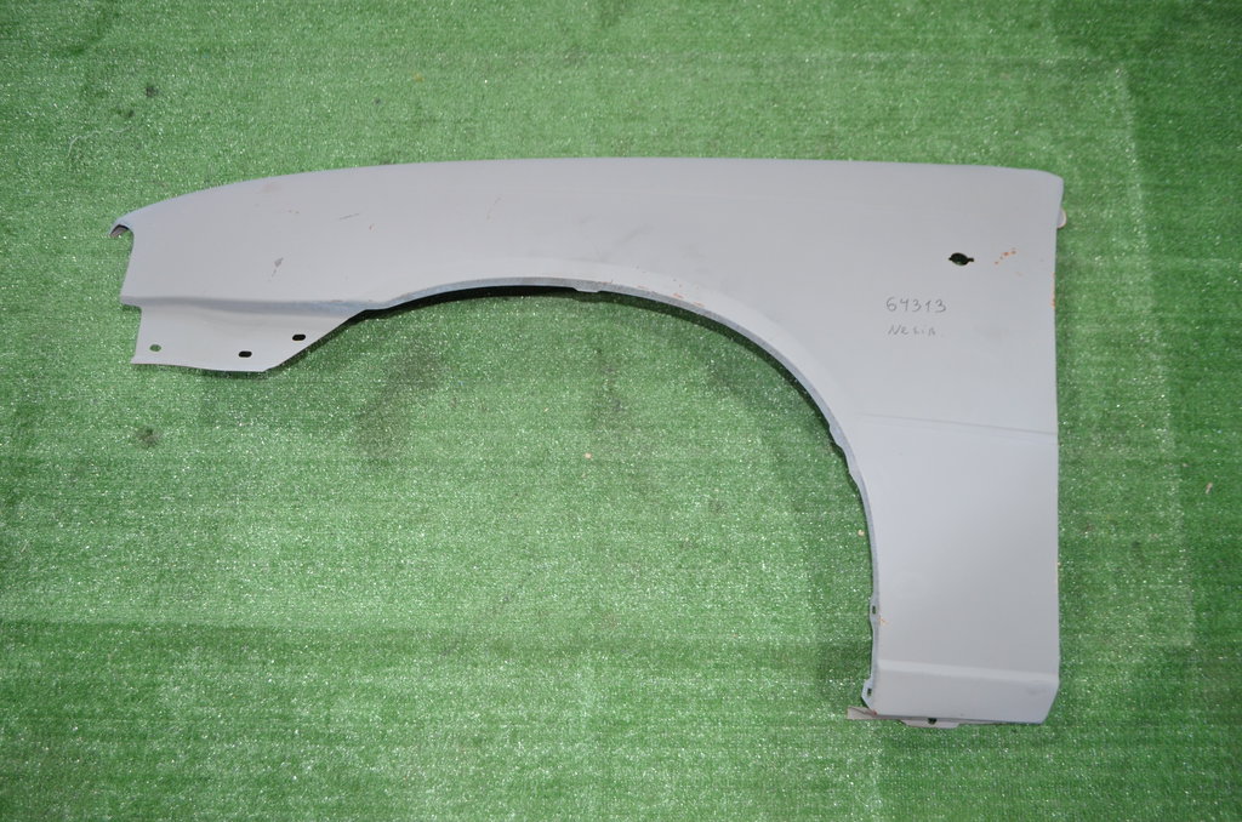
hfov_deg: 57.3
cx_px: 621
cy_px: 411
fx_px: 1136
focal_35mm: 33
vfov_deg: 39.8
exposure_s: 1/60
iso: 800
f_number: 3.8
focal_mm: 22
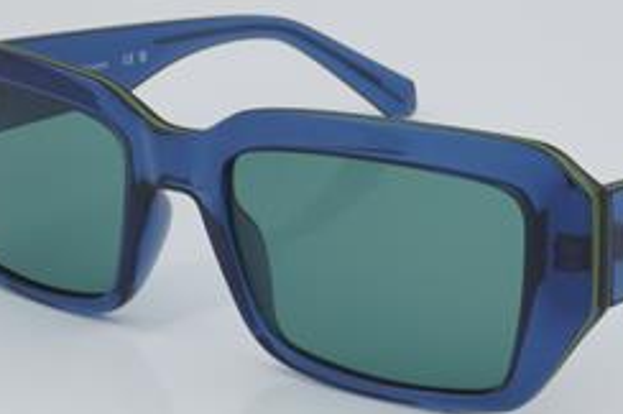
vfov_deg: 11.1
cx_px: 398
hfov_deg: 16.6
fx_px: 2126
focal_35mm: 123
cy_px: 197
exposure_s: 1/4
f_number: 32
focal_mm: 50
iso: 100
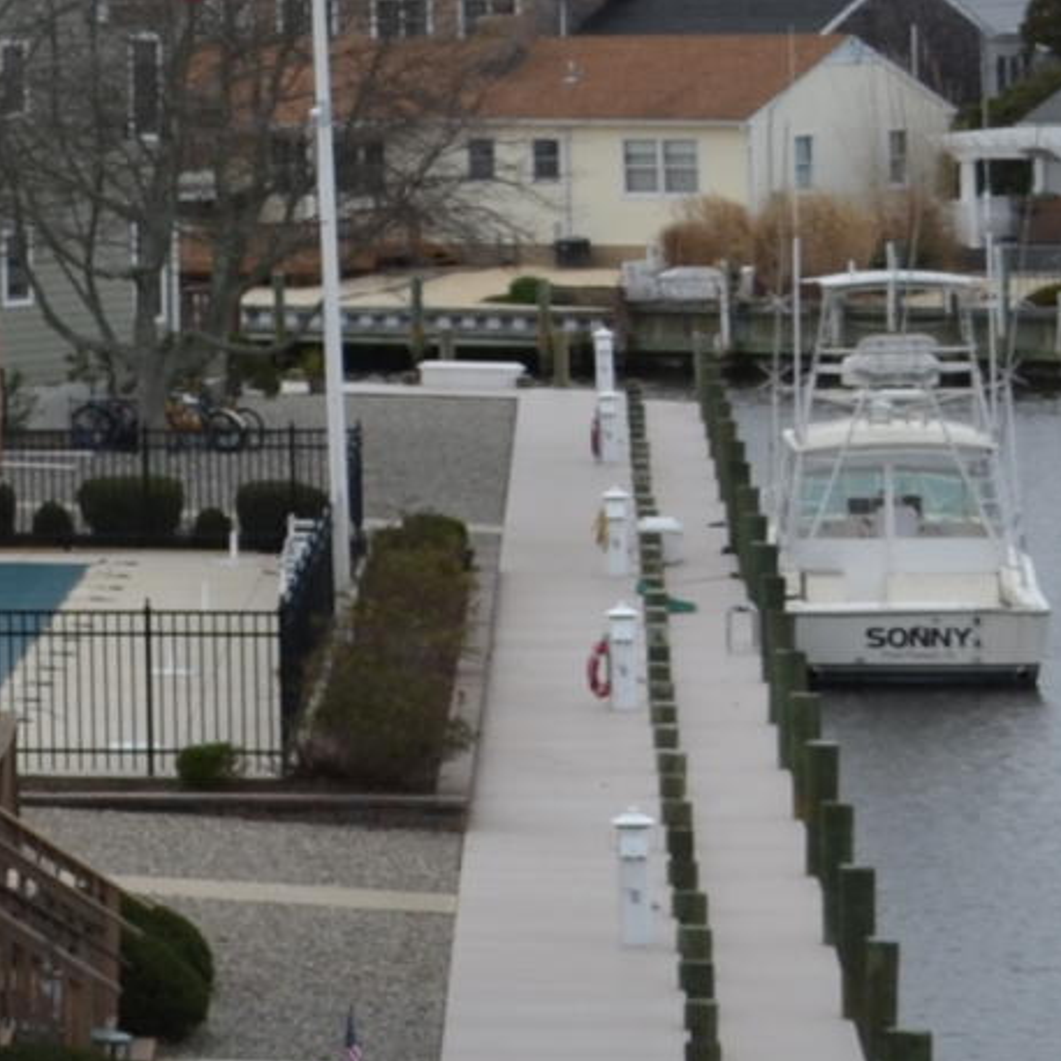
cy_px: 53
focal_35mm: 217
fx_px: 7525
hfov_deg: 7.4
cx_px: -1661
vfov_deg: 8.0
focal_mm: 26
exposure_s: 1/160
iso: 100
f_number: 6.3
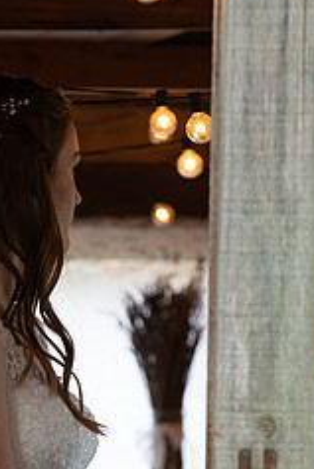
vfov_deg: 5.4
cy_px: 414
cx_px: 34
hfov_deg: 3.6
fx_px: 4938
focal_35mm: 378
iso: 800
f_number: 7.1
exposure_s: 1/60
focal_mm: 200
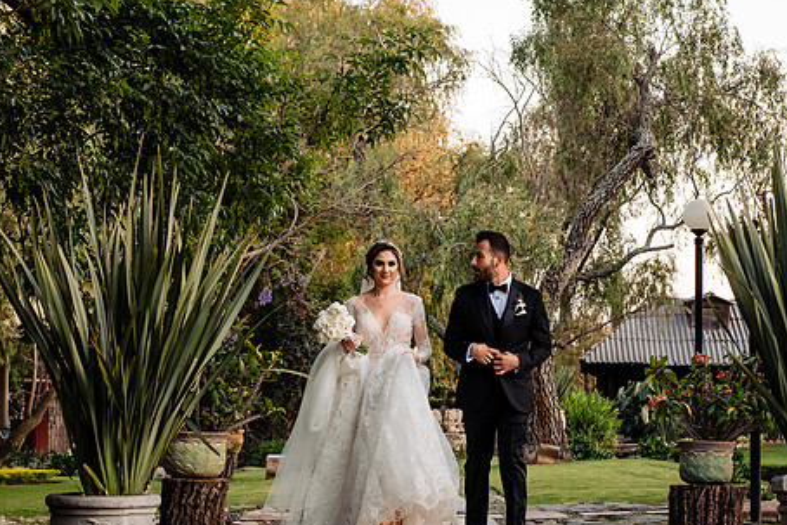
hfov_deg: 21.9
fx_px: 2034
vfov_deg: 14.7
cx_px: 387
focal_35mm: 93
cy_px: 275
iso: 1600
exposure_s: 1/250
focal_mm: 70
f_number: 5.6
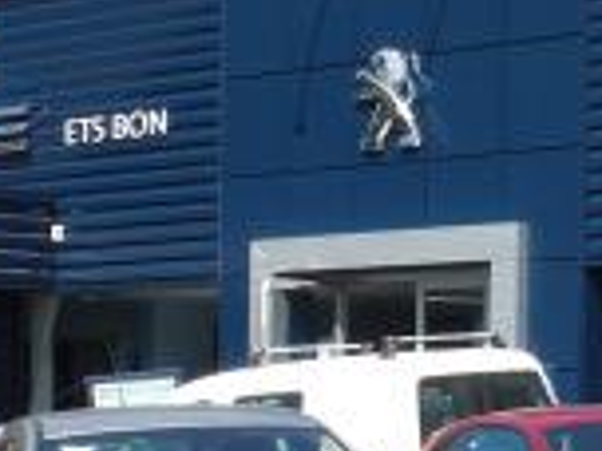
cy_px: 502
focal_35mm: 160
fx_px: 2783
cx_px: 578
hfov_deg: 12.2
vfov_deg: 9.2
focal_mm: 6.3
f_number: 5.6
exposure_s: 1/250
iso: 64
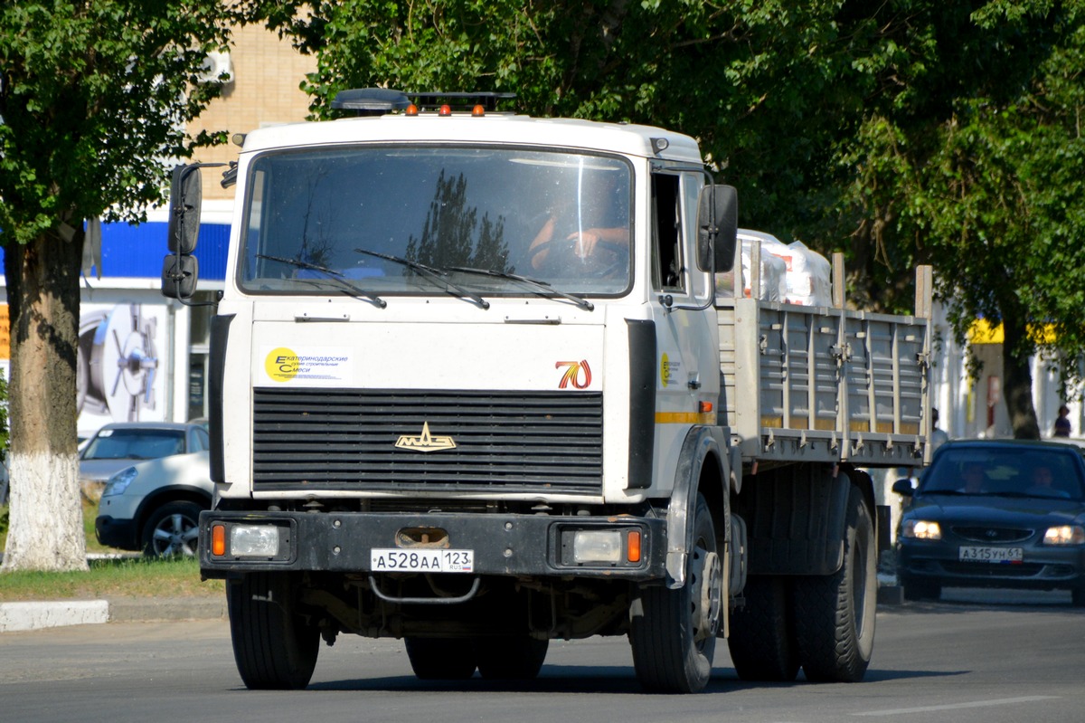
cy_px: 362
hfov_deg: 6.5
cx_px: 542
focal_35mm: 315
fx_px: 9489
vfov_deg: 4.4
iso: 400
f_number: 7.1
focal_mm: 210
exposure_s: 1/1600
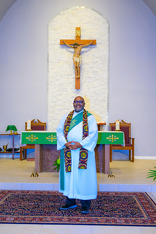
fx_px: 273
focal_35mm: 42
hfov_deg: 31.9
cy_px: 117
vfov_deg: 46.4
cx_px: 78
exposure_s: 1/80
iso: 400
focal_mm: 28
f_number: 2.8
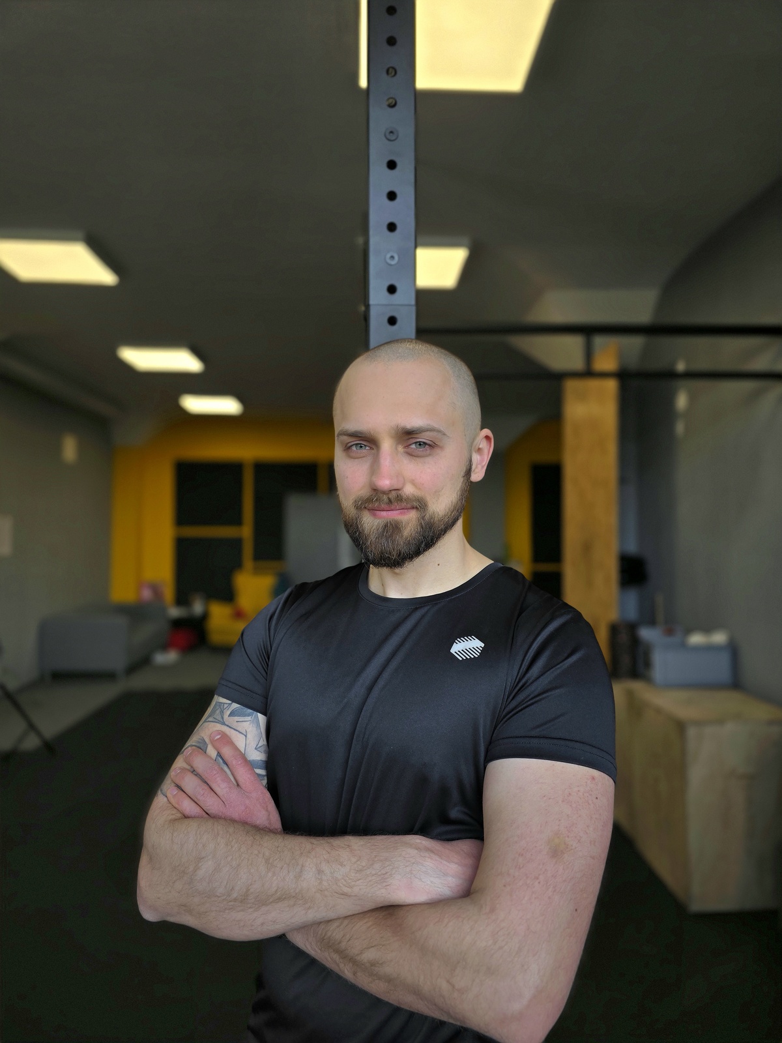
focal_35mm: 23
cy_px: 522
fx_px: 693
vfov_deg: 73.9
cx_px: 391
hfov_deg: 58.9
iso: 50
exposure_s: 1/370
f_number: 1.7
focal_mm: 6.3
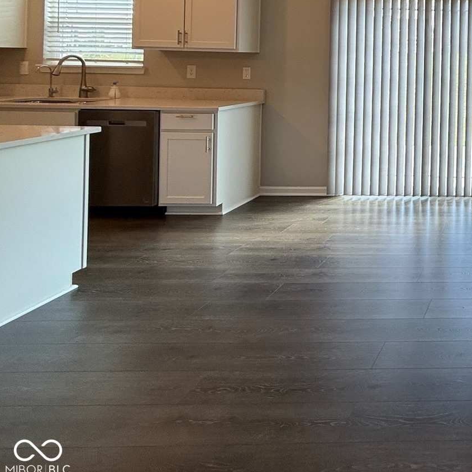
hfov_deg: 39.6
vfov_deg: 49.1
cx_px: 560
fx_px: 463
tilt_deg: -0.3
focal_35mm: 30
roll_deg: -2.1
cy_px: 60
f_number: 2.2
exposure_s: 1/120
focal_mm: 2.22
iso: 64
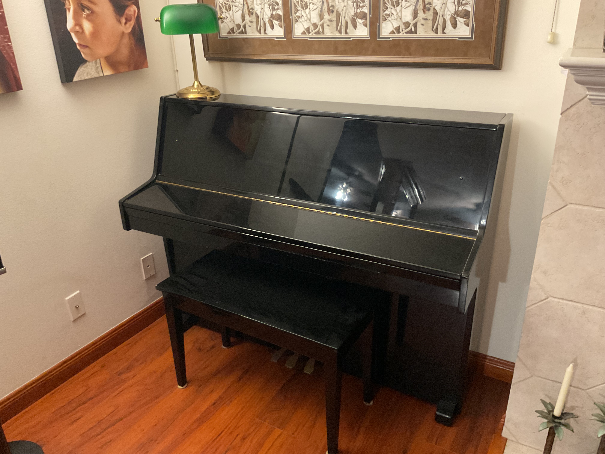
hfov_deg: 61.7
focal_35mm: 29
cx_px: 302
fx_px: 507
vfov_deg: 48.2
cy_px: 227
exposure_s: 1/30
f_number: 1.8
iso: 400
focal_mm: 3
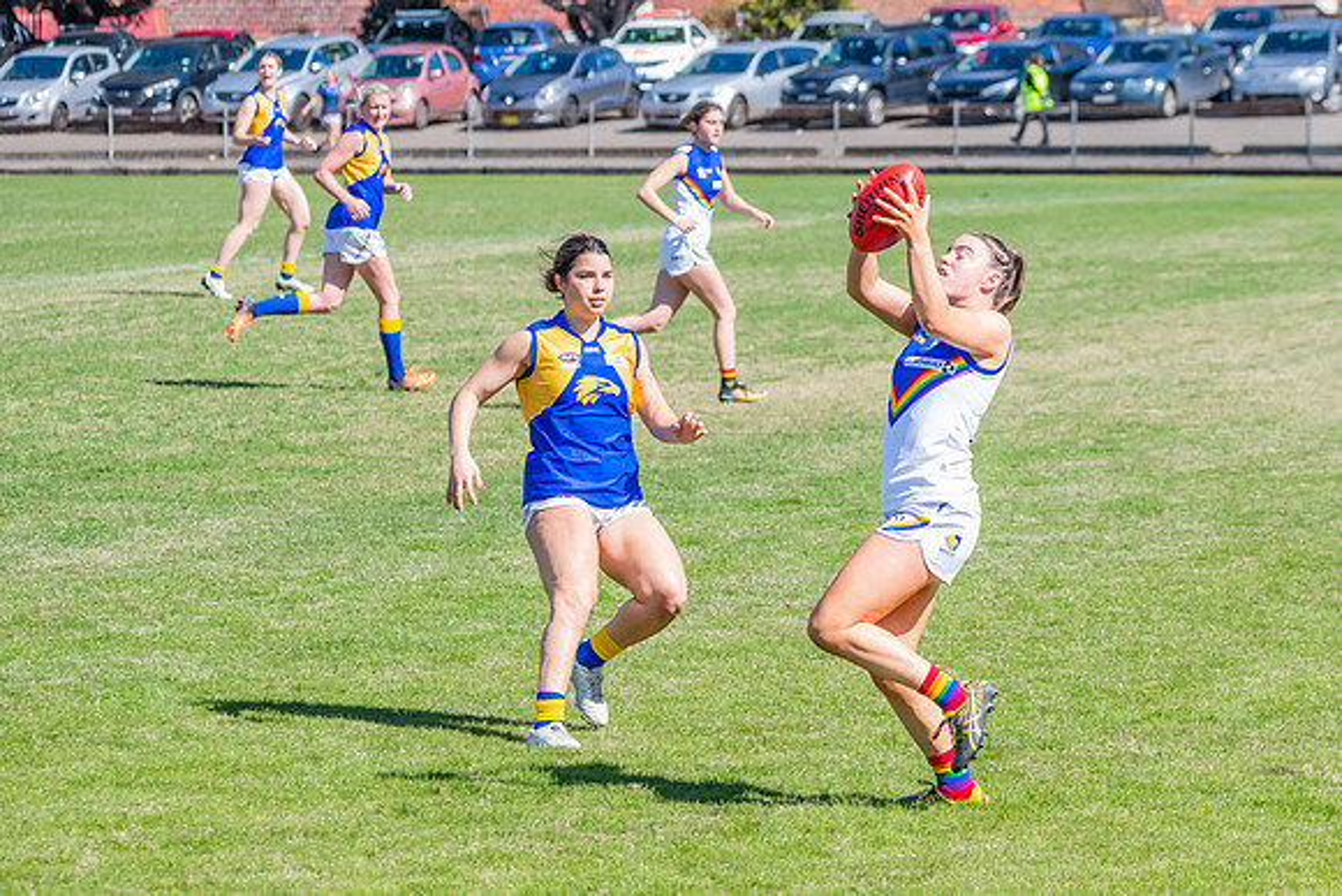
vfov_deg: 6.3
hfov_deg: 9.4
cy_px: 511
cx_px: 943
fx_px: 8178
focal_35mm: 219
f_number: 8
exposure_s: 1/1600
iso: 800
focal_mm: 150
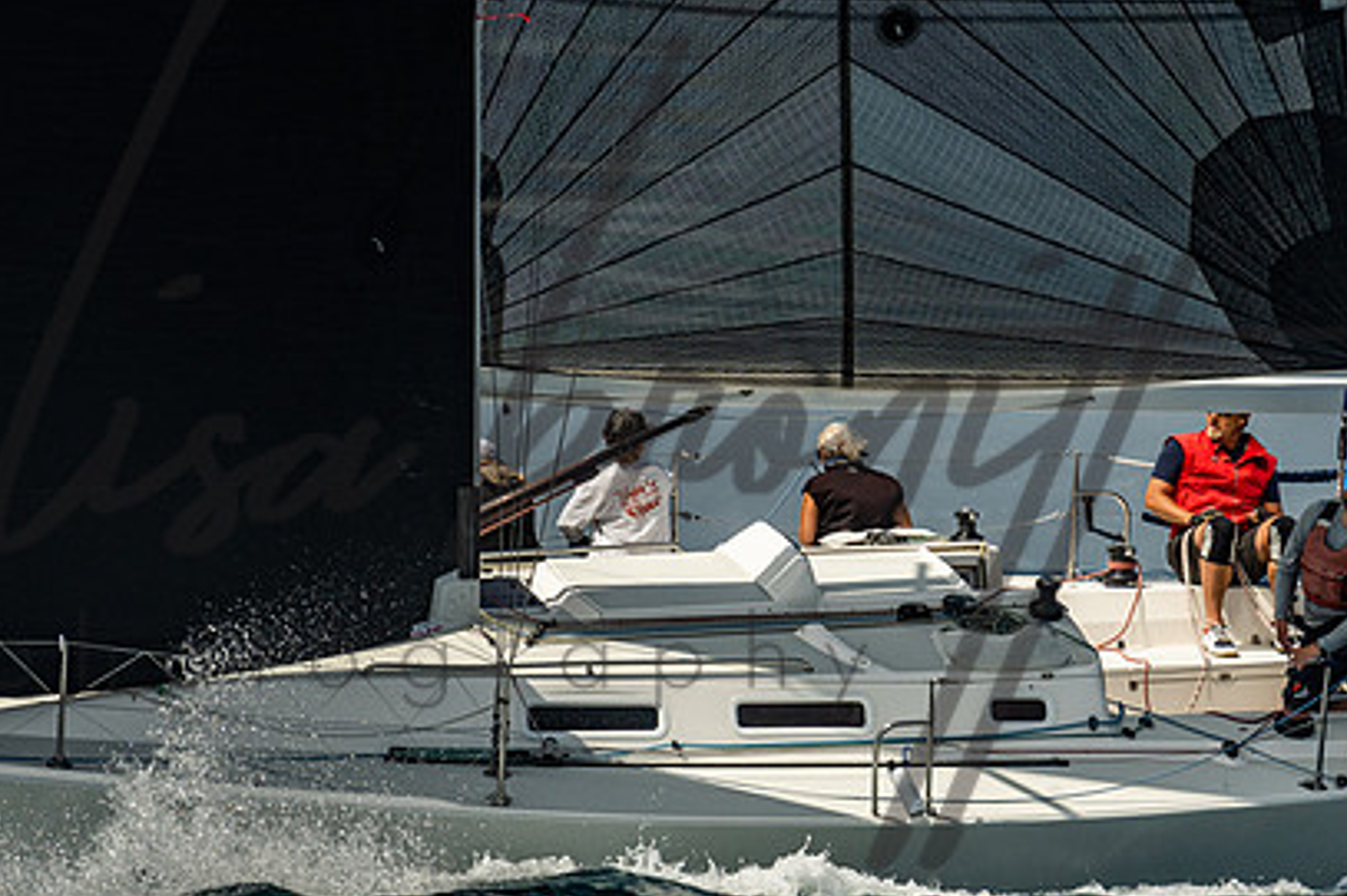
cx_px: 780
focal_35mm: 381
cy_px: 507
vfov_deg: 3.6
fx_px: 14249
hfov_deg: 5.4
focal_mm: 200
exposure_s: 1/2000
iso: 320
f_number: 6.3
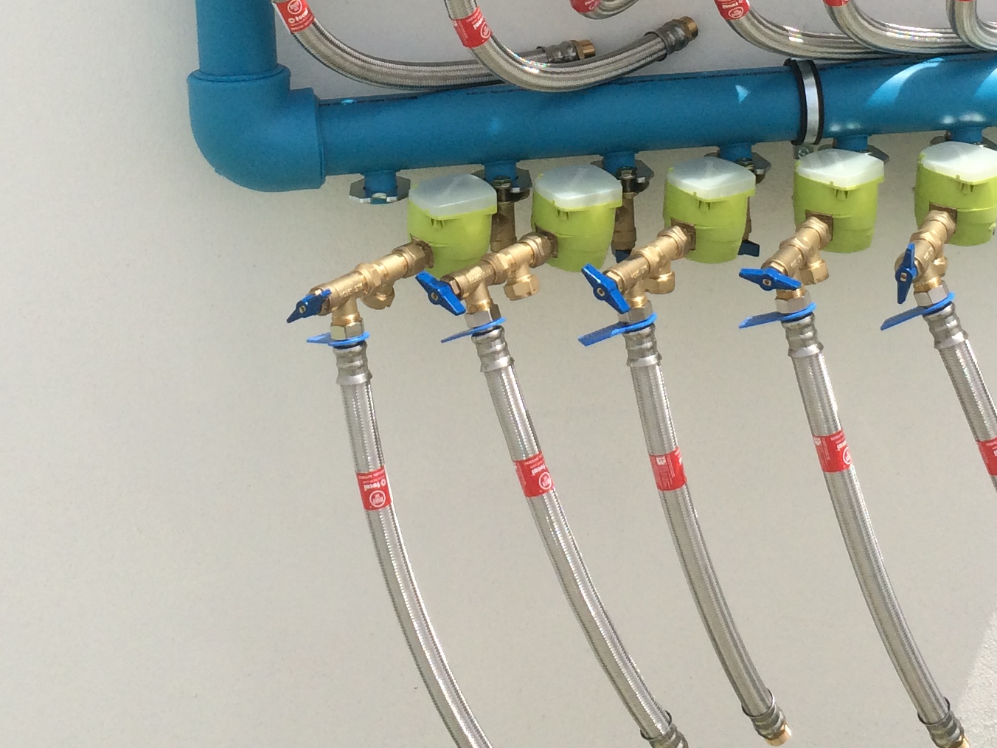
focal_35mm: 70
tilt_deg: -12.3
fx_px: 2016
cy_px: -75
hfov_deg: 27.8
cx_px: 499
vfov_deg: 20.1
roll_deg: +1.2
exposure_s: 1/2740
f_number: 2.2
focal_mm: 4.15
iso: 32
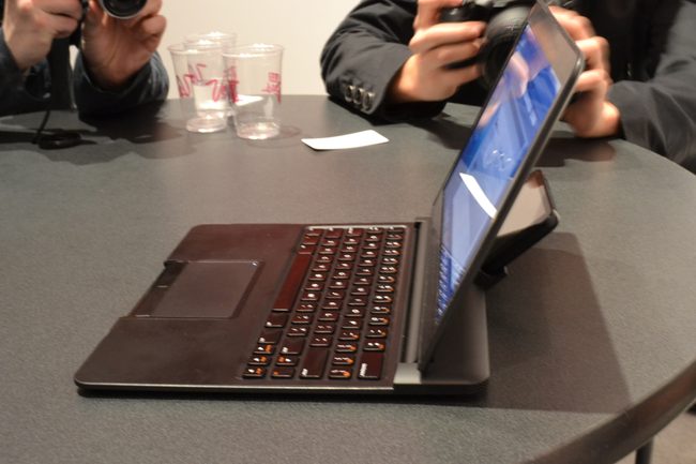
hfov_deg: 41.1
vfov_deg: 28.1
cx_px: 348
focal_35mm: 48
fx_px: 928
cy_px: 232
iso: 1600
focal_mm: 32
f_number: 11
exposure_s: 1/2.5
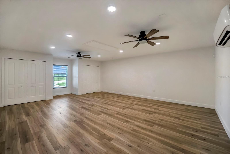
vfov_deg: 81.3
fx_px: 89
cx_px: 115
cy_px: 77
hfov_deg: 104.2
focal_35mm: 14
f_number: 10
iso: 1250
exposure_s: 1/640
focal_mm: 14
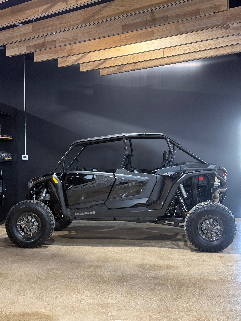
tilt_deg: -0.8
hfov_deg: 30.3
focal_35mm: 48
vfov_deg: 39.7
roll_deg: -1.2
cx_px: 120
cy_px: 160
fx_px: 446
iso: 200
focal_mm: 6.76
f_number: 1.78
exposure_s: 1/60
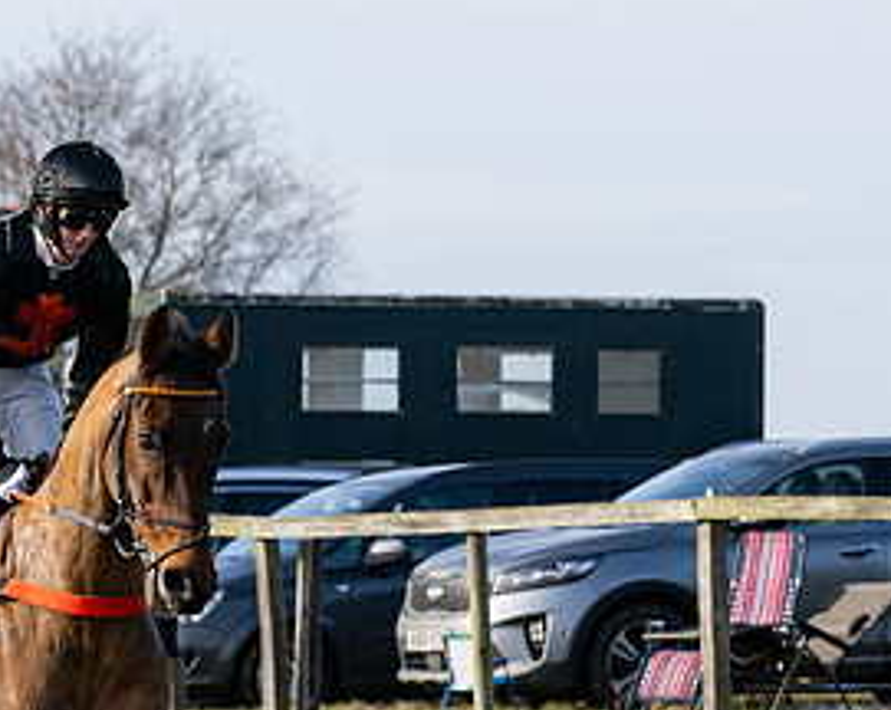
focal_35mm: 436
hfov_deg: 4.4
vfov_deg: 3.5
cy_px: 798
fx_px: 11481
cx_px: -82
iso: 400
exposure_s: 1/2000
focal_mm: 120
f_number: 5
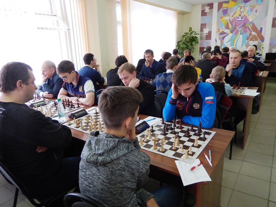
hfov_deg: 69.4
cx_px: 138
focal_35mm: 25
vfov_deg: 54.9
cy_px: 104
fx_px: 199
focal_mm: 4.5
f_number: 3.4
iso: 220
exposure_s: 1/30
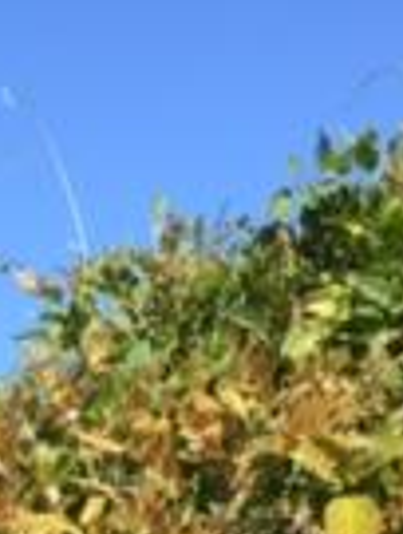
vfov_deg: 13.3
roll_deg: -1.3
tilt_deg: -2.1
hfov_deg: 10.7
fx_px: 2117
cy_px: 878
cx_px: -91
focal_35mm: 137
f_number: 2.2
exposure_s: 1/1099
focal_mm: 4.15
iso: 32
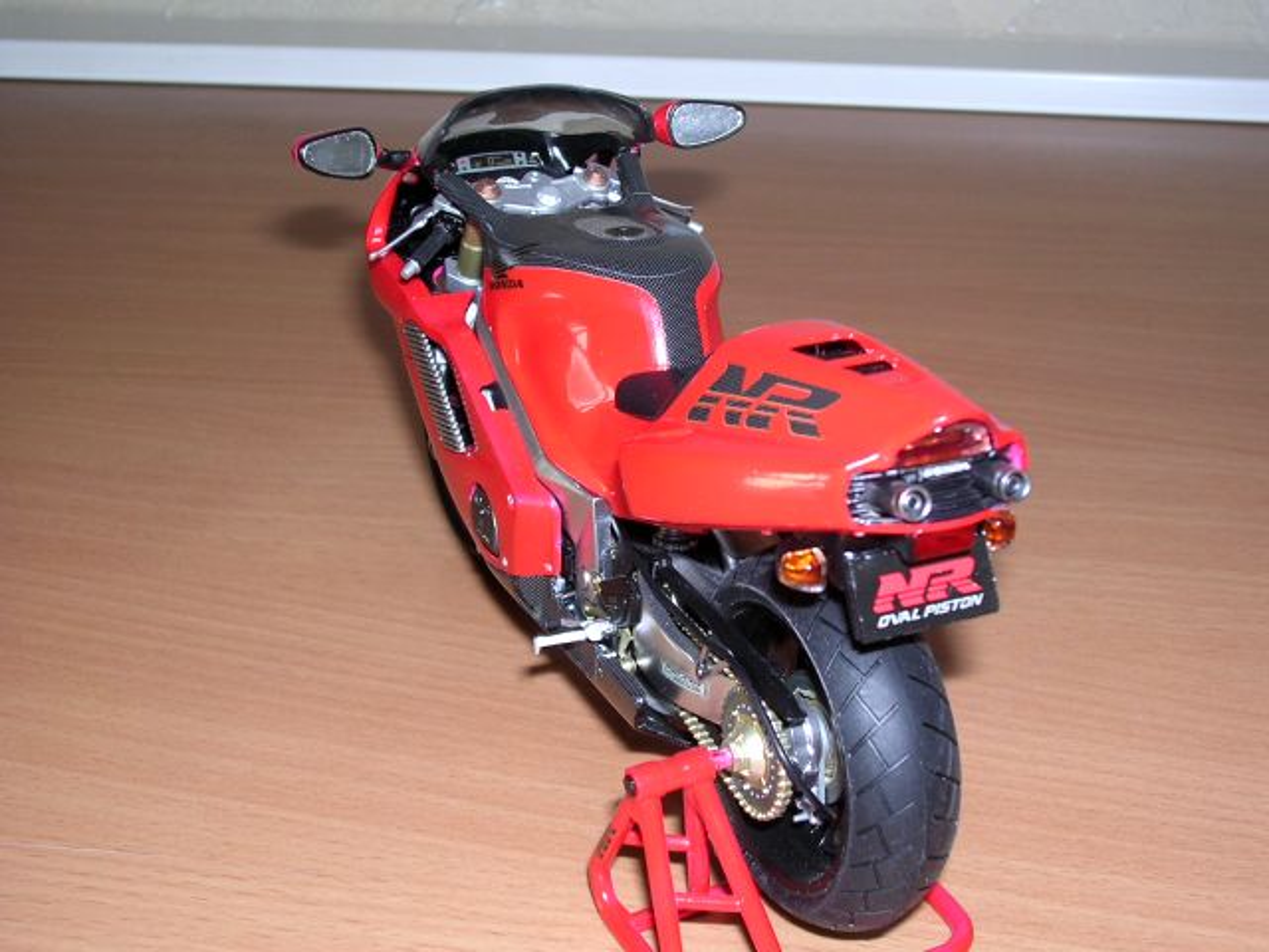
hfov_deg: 34.3
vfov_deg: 26.1
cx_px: 634
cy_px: 476
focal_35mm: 56
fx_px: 2053
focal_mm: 8.5
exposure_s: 1/60.1
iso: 100
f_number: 3.3
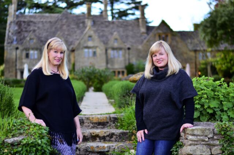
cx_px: 117
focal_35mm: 75
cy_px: 78
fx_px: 486
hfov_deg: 27.1
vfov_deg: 18.1
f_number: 1.8
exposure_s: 1/1250
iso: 200
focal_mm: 50
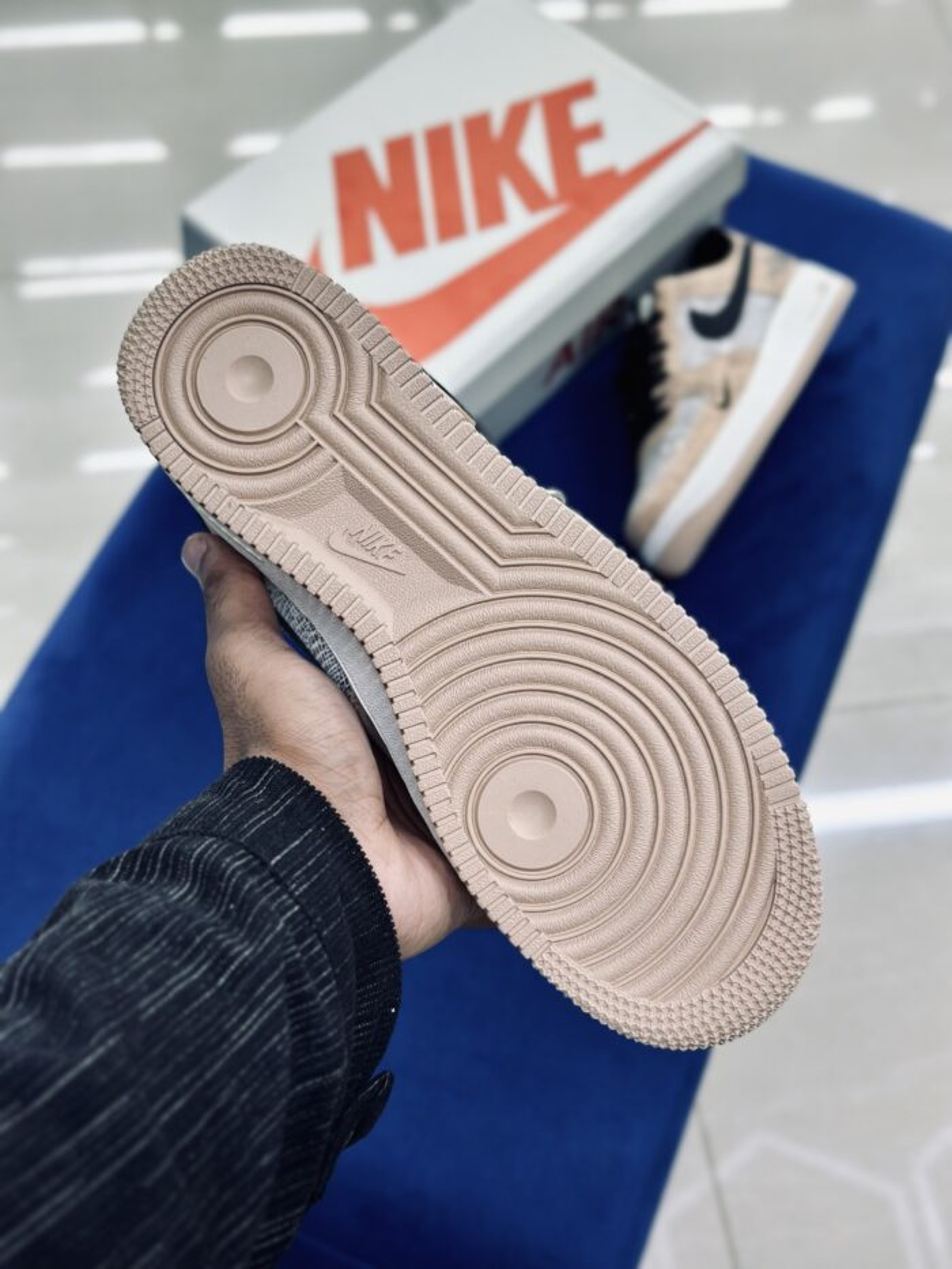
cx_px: 476
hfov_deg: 30.3
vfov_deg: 39.7
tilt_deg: -57.1
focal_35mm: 48
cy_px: 634
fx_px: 1760
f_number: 1.78
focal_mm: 6.86
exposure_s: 1/100
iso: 80
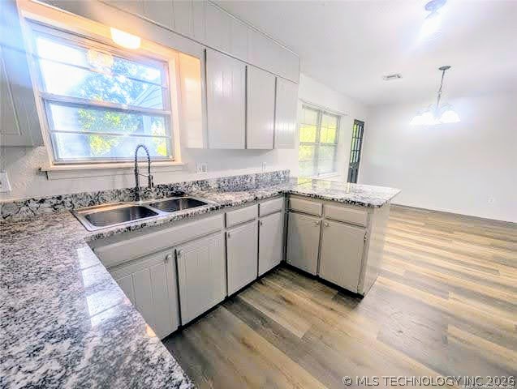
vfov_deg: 90.1
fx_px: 194
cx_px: 258
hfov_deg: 106.1
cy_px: 194
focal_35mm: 13
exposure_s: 1/60
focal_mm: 1.95
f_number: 2.2
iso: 67
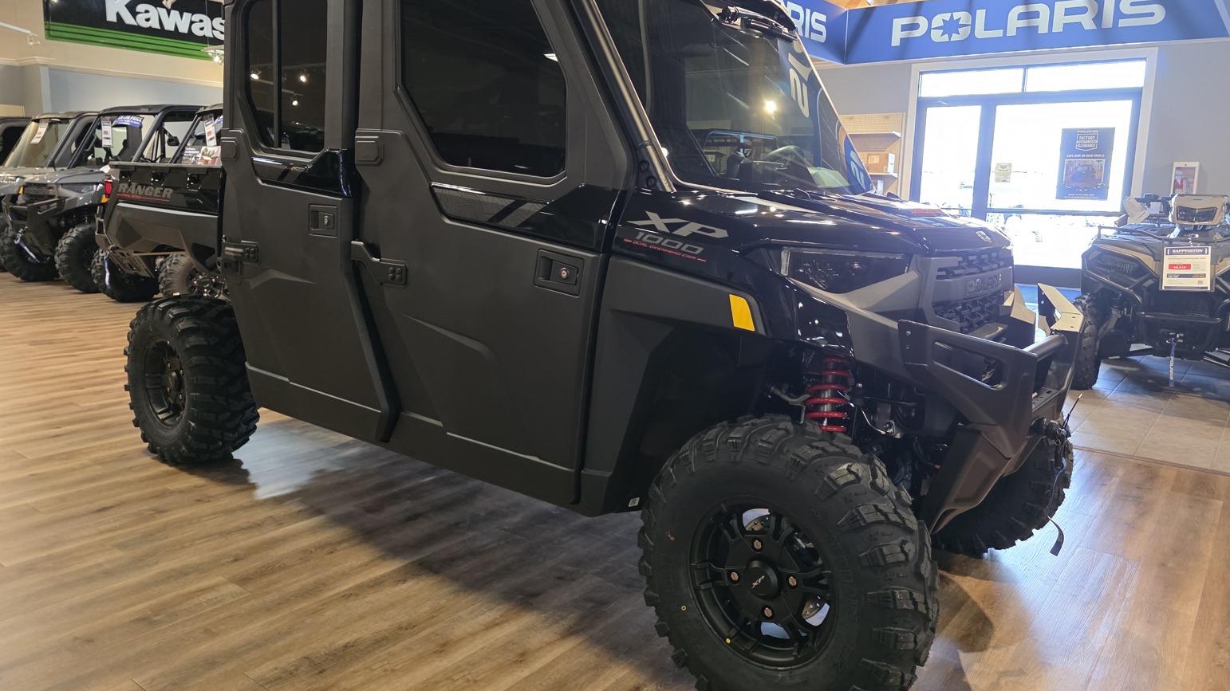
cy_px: 332
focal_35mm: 26
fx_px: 848
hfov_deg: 71.9
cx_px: 619
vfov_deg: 44.4
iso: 1000
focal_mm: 6.3
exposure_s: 1/120
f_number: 1.7
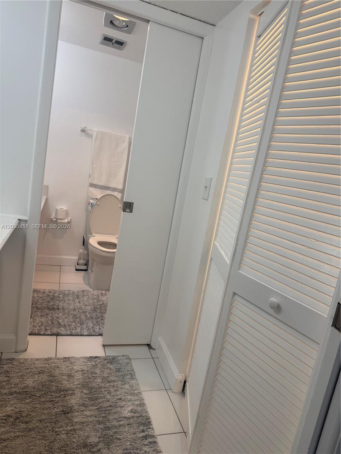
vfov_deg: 71.6
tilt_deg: -9.7
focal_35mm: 24
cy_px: 227
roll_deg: -9.8
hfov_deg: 56.8
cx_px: 170
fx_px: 315
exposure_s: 1/120
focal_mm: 6.76
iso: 64
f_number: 1.78
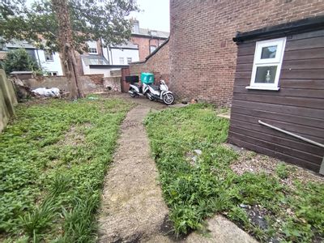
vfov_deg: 74.7
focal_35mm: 17
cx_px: 162
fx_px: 159
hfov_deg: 91.0
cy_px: 122
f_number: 2.2
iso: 100
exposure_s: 1/133
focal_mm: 1.42
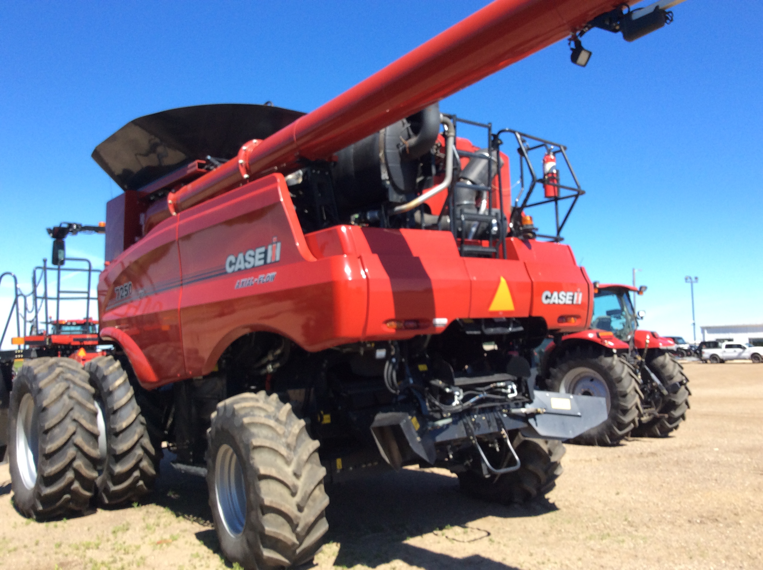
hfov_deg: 56.9
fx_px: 704
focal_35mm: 32
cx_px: 382
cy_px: 285
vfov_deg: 44.1
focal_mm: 3.3
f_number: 2.4
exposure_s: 1/743
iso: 32
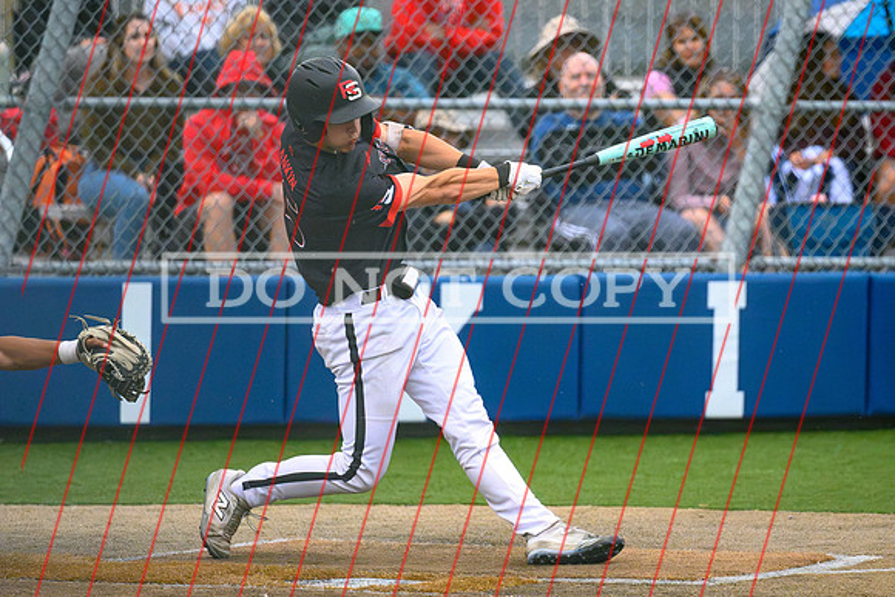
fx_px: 8134
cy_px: 265
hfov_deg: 6.3
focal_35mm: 327
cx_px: 551
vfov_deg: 4.2
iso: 5000
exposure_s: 1/2500
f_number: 2.8
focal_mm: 200
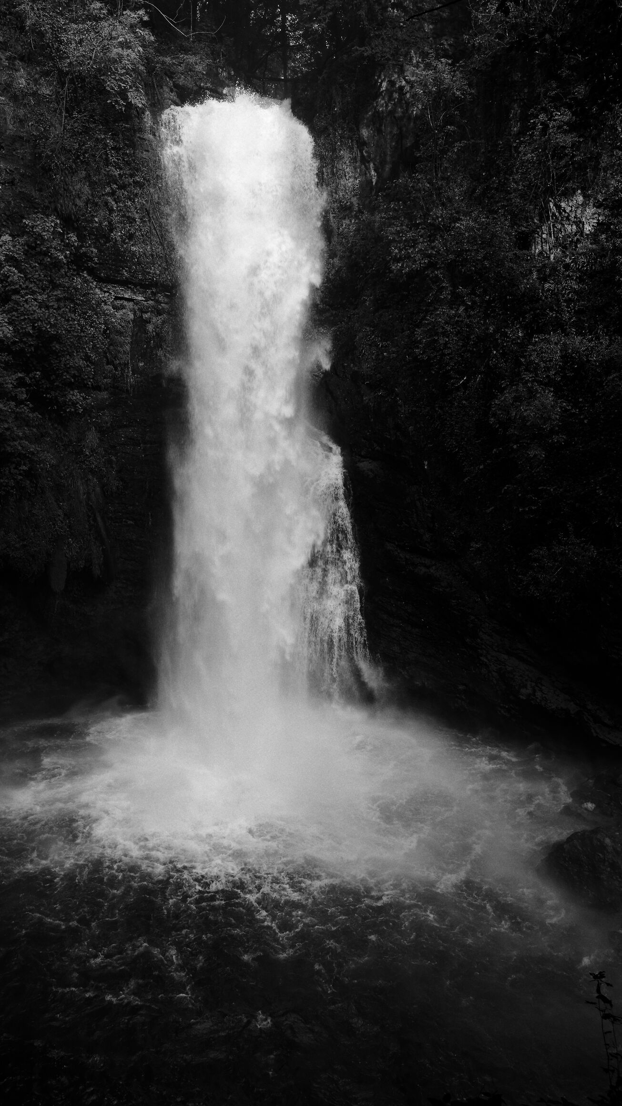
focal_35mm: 26
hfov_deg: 44.1
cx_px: 244
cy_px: 535
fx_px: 763
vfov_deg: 71.9
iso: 125
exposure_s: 1/125
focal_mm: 16
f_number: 8
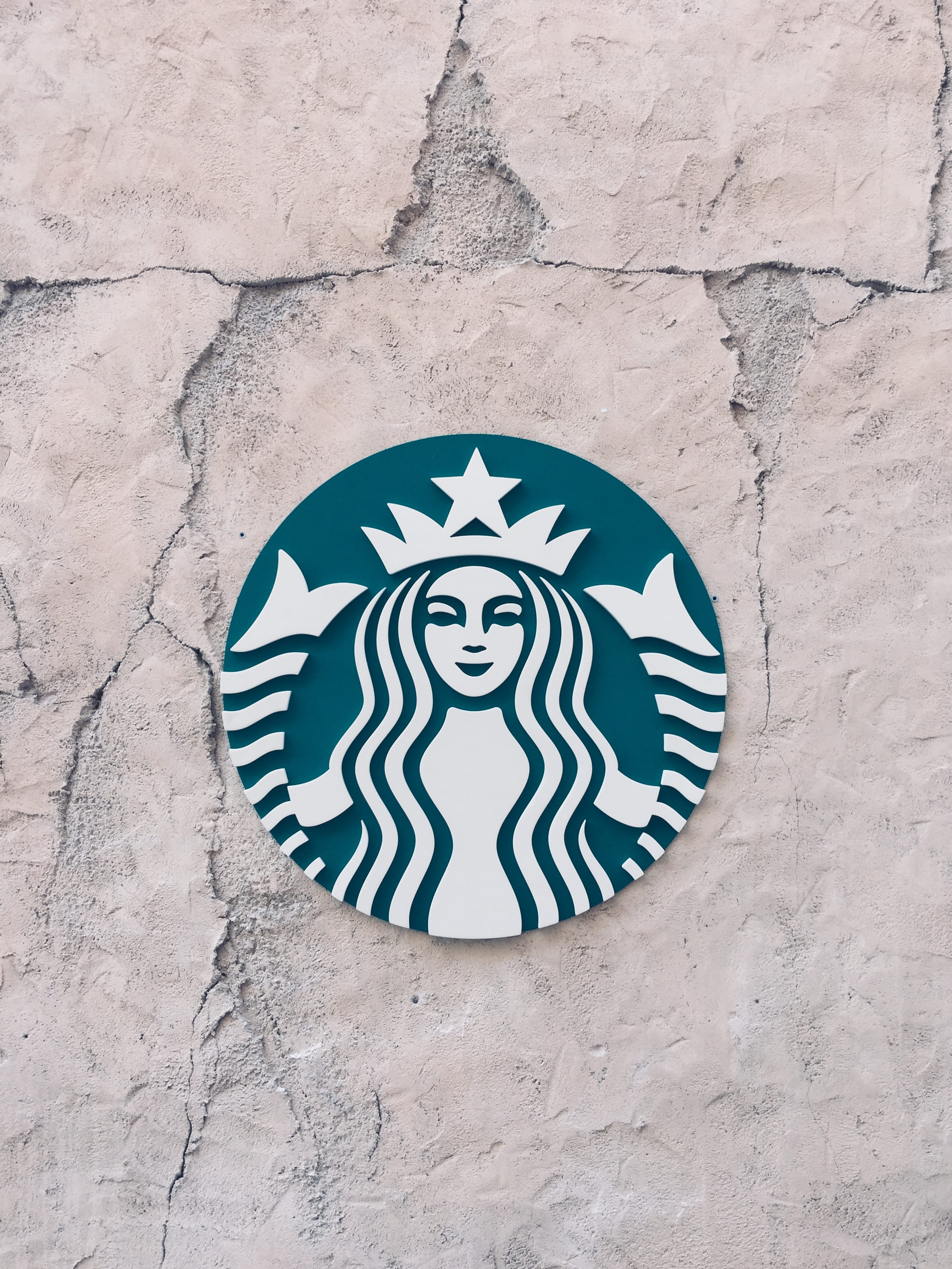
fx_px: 1100
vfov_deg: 60.0
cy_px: 626
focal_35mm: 30
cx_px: 472
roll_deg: -0.6
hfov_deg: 46.8
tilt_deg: +6.1
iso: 32
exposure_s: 1/246
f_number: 2.2
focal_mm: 4.15
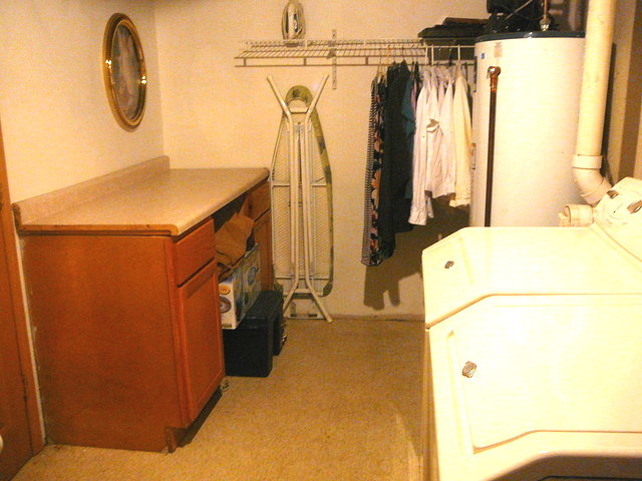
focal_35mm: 35
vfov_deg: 40.7
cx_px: 321
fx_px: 649
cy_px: 240
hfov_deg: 52.6
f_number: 2.8
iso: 200
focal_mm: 5.2
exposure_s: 1/8
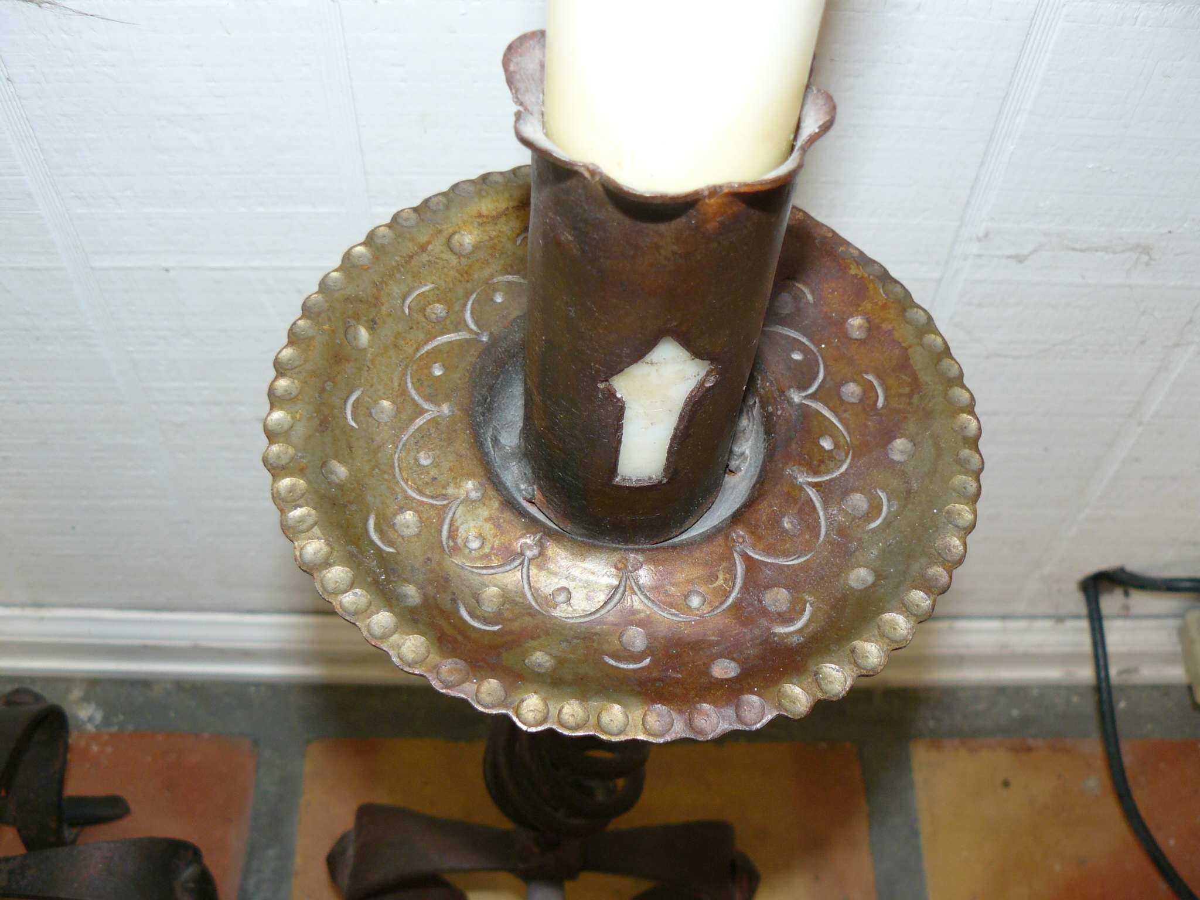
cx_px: 600
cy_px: 450
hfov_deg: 51.4
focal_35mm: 36
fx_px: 1248
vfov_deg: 39.7
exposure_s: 1/30
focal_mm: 6
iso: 100
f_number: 2.8
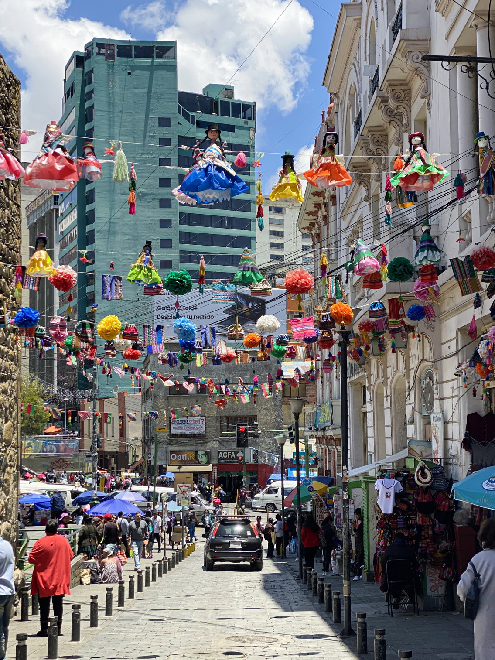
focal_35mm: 55
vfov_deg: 34.9
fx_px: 1049
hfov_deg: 26.6
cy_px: 333
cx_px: 246
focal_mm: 6
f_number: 2
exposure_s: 1/922
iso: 20
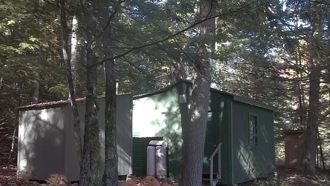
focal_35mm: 37
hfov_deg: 54.0
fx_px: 324
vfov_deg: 31.9
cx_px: 167
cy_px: 112
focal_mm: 5.9
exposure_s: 1/30
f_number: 3.3
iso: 80
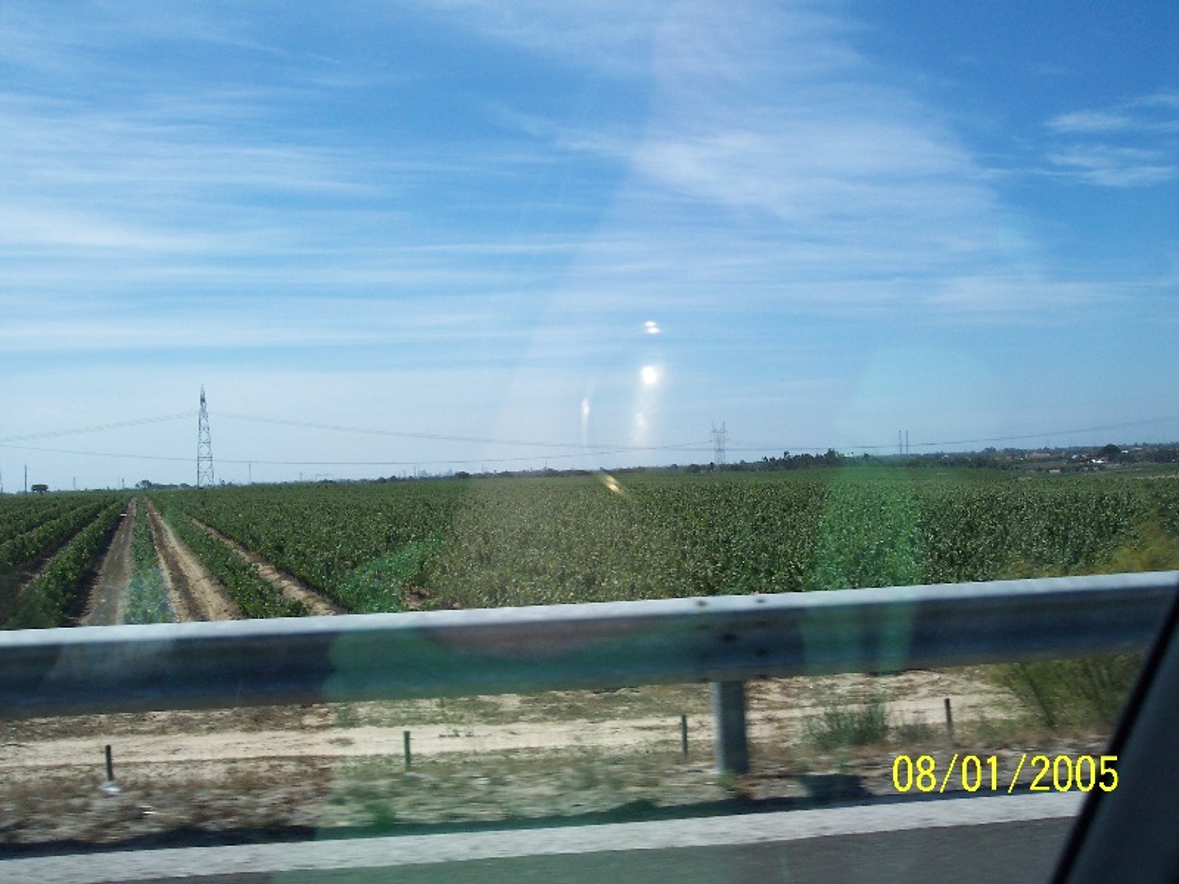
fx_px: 1294
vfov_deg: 37.7
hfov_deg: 49.0
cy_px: 442
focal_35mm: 38
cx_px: 590
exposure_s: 1/1000
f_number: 4.8
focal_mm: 8
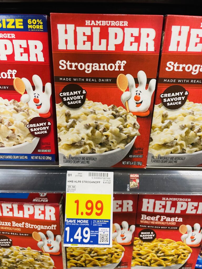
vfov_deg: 67.3
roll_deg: -0.1
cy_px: 134
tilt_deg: -23.0
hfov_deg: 53.1
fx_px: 202
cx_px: 101
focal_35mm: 26
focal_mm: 4.2
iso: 160
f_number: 1.6
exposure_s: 1/44
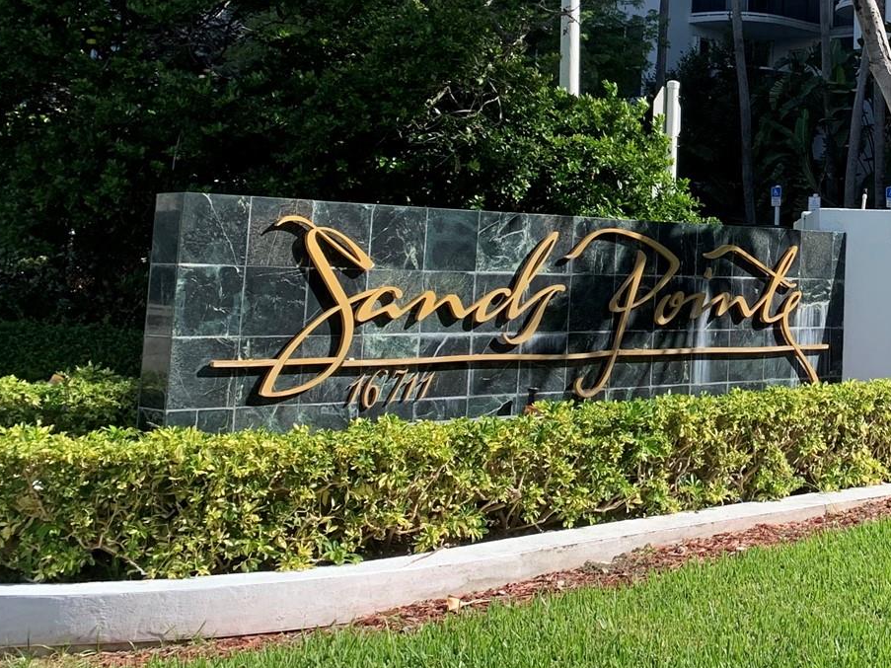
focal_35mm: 59
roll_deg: -2.9
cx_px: 901
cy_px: 78
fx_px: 1518
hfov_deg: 30.3
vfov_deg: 24.2
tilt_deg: +5.1
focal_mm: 4.25
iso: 25
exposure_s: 1/1163
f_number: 1.8
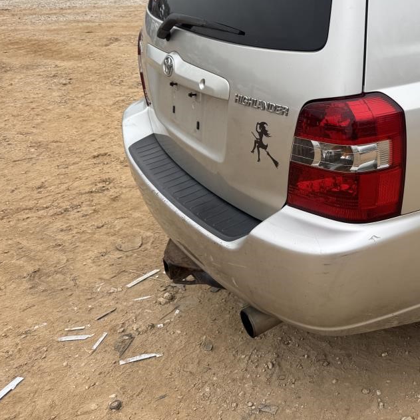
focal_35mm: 43
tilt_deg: -19.2
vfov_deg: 38.3
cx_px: 399
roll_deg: -2.6
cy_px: 111
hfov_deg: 36.1
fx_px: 590
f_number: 1.78
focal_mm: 6.76
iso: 80
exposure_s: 1/952
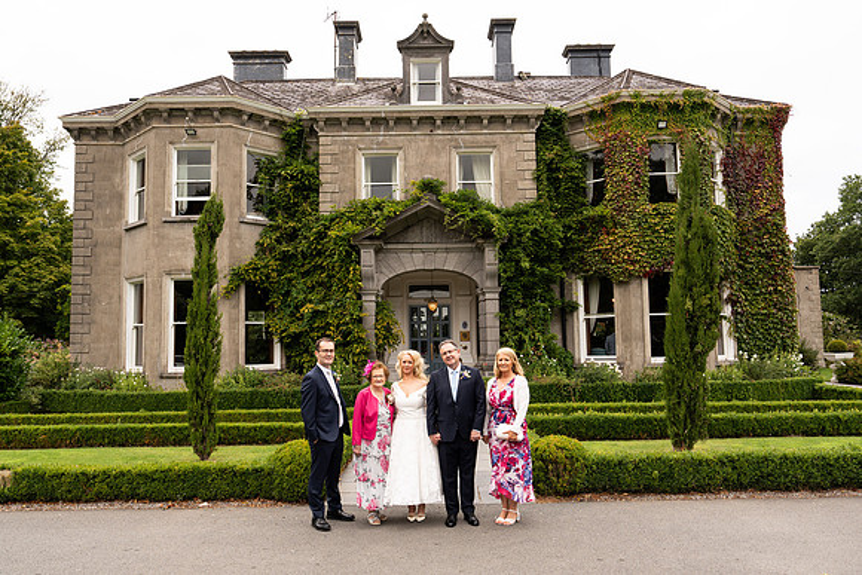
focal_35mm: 28
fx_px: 671
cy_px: 288
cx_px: 431
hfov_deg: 65.5
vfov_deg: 46.4
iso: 200
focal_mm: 28
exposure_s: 1/200
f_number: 5.6
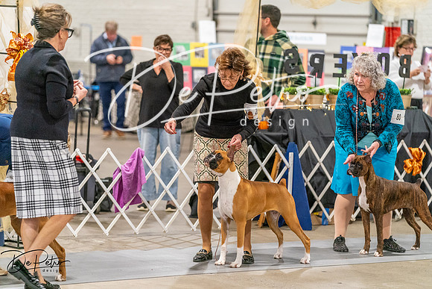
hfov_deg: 14.3
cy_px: 144
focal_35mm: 143
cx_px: 216
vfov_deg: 9.6
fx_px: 1716
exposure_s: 1/250
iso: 6400
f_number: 3.2
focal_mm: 143
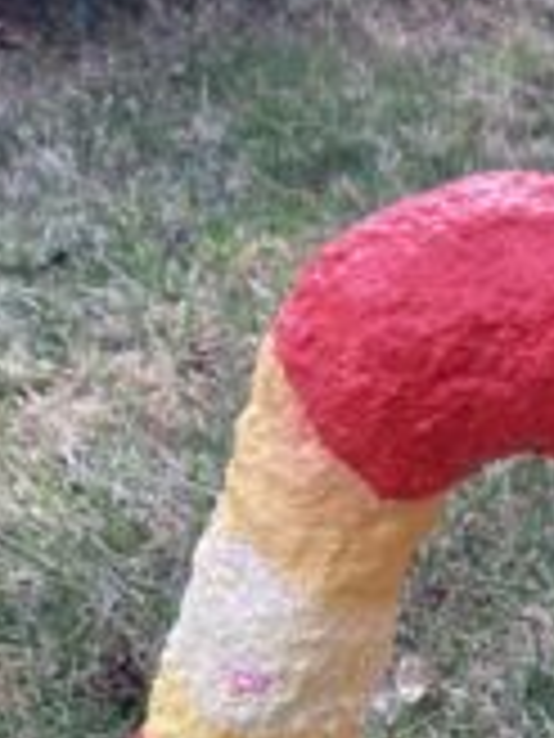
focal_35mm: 82
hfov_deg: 17.6
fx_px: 1750
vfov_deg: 22.0
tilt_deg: -45.5
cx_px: 559
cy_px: 891
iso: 20
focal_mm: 3.99
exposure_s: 1/203
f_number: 1.8
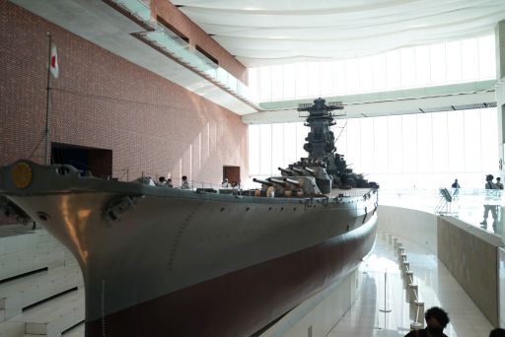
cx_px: 252
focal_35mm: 30
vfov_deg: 43.7
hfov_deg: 61.9
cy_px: 168
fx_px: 421
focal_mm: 30
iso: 125
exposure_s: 1/125
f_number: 2.8
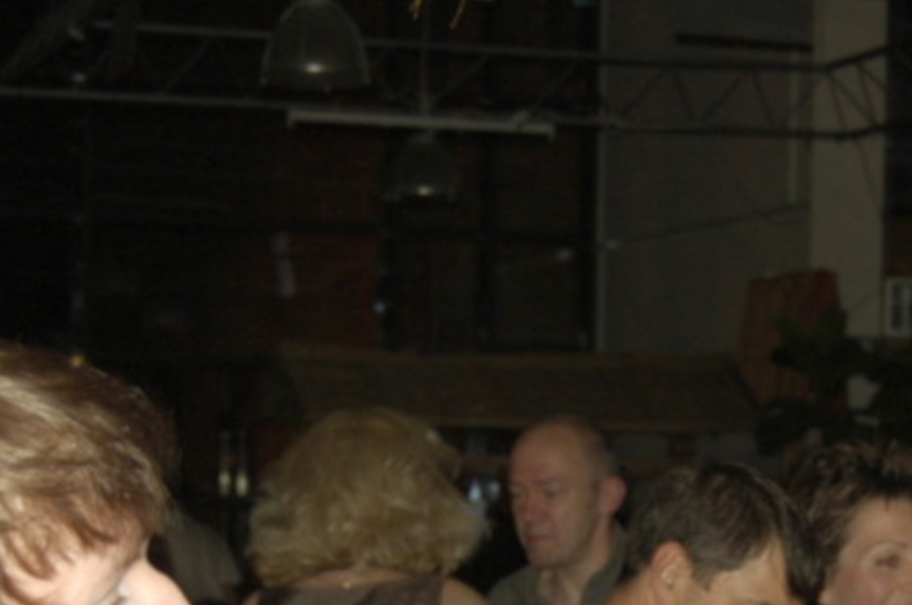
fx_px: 3090
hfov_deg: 16.7
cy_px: 642
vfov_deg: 11.1
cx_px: 711
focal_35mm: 122
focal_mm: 35
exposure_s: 1/60
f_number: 4.8
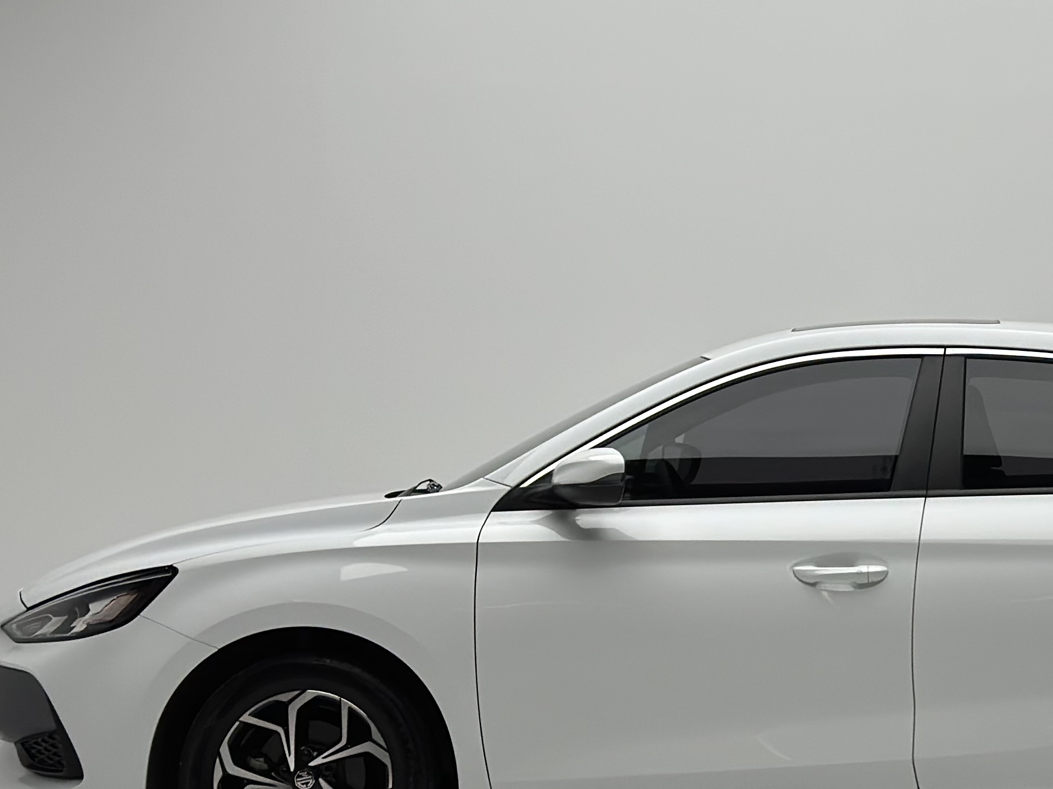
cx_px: 863
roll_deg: -0.3
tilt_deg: +3.8
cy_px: 226
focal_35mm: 99
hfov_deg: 19.6
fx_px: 3011
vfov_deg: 14.9
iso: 80
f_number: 1.78
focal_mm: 6.86
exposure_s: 1/880
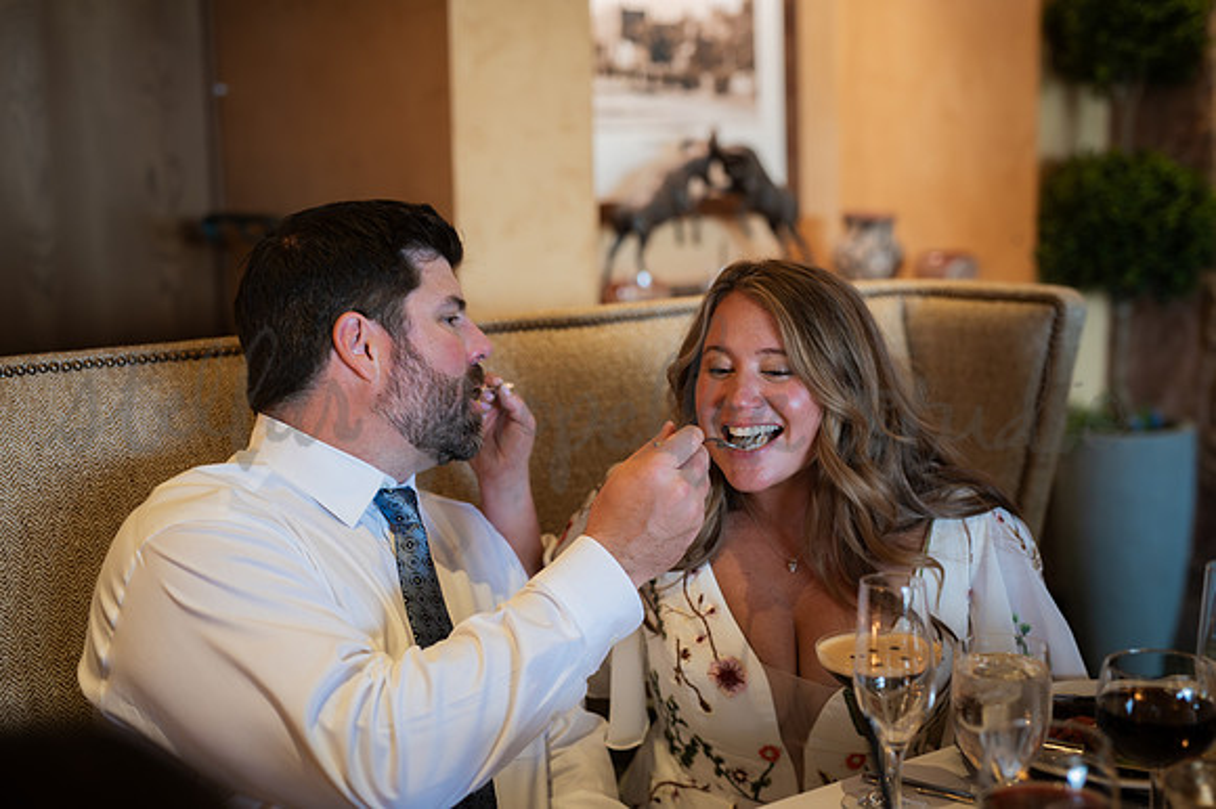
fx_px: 1688
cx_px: 608
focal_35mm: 50
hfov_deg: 39.6
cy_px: 404
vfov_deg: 27.0
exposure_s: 1/125
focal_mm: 50
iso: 1600
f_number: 2.2
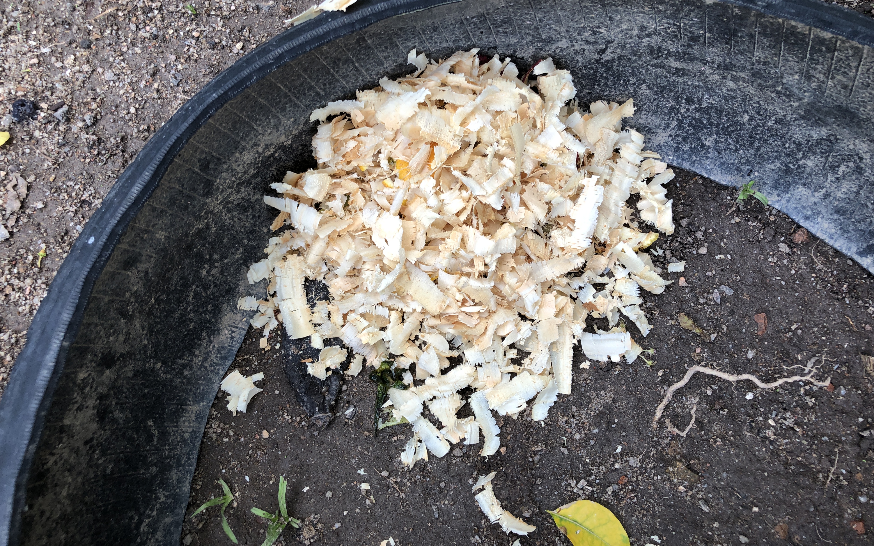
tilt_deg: -71.5
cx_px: 439
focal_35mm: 30
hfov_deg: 62.9
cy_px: 243
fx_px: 715
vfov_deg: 41.8
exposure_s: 1/124
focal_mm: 3.99
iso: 20
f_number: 1.8
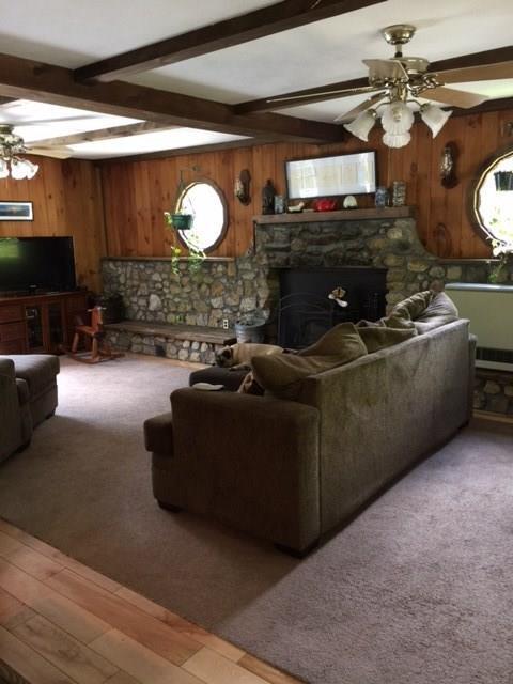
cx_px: 256
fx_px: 573
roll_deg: +1.6
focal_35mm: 29
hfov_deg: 48.2
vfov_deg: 61.7
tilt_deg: -10.3
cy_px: 342
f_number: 2.2
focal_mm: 4.15
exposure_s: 1/15
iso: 50
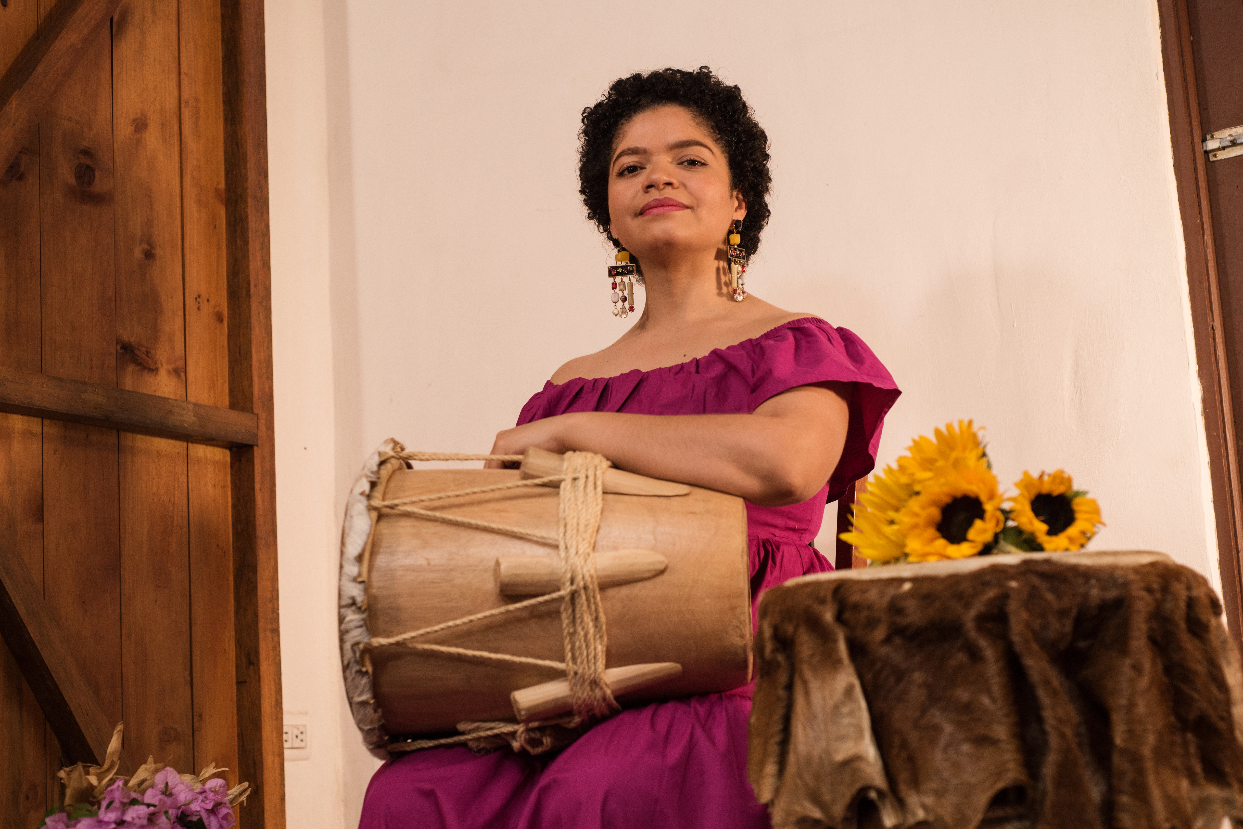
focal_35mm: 50
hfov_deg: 39.6
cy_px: 414
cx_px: 622
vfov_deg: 27.0
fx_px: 1727
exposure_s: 1/100
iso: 800
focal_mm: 50
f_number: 4.5
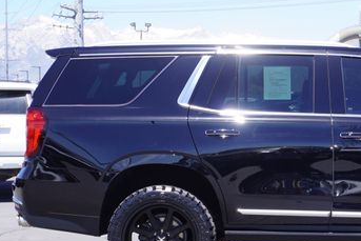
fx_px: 982
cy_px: 194
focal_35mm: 98
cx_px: 329
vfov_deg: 13.9
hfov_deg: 20.4
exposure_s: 1/100
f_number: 9
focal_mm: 35
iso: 100
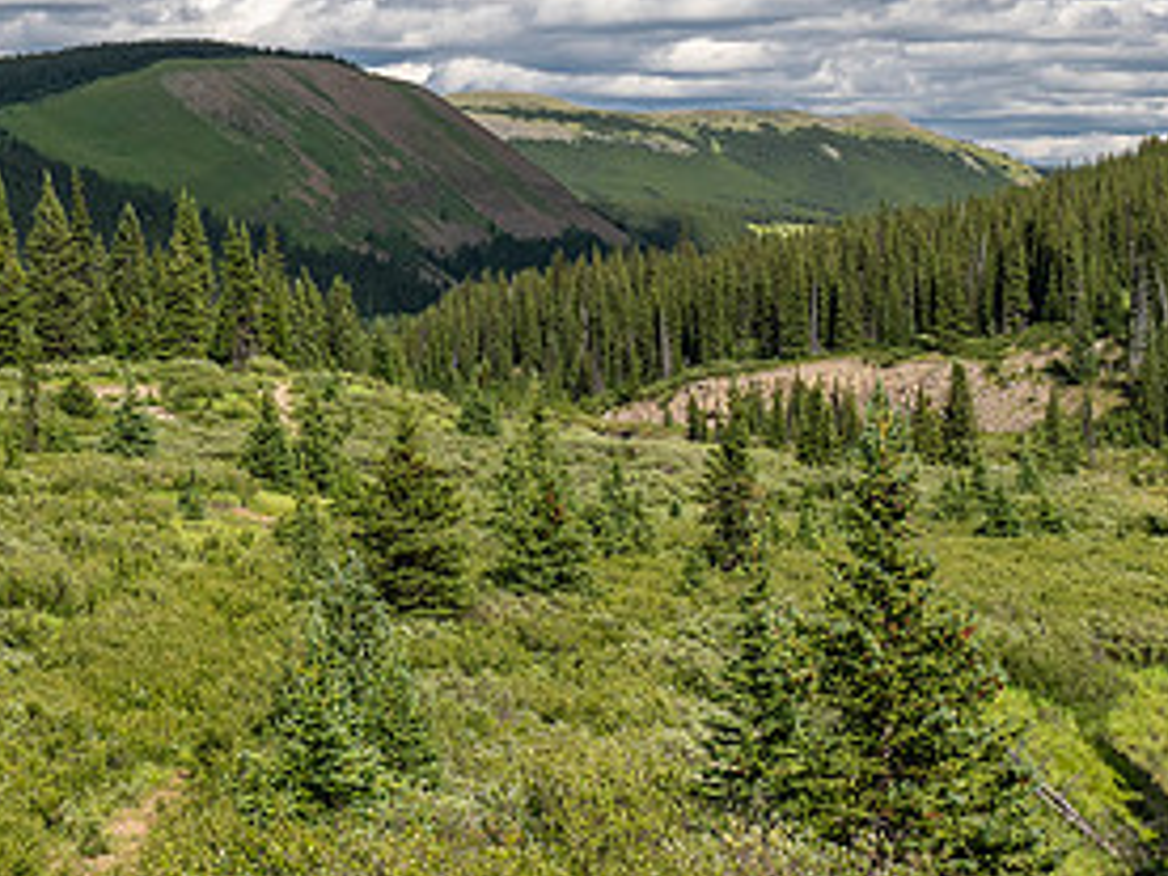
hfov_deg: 24.4
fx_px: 2699
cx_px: 478
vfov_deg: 18.4
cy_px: 375
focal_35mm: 80
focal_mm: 19
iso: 200
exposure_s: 1/200
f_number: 8
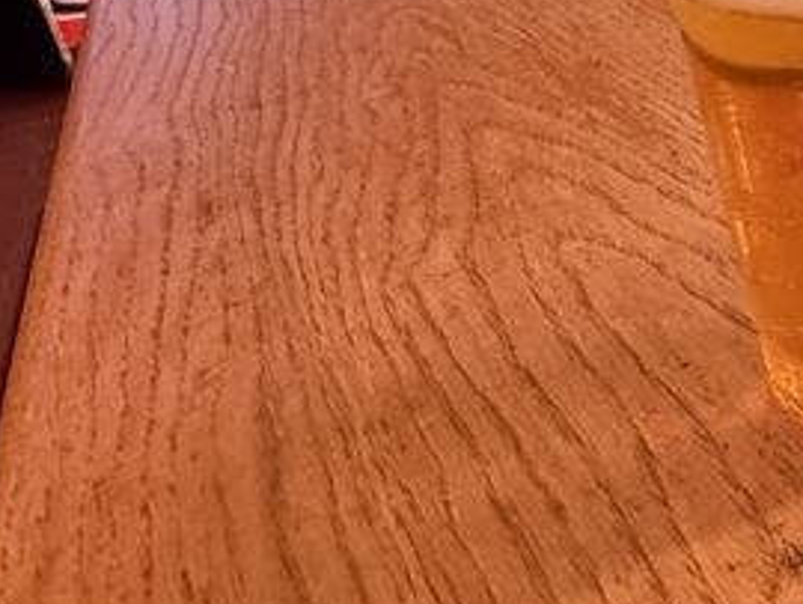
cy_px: -164
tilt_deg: -11.0
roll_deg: +0.8
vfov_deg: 24.4
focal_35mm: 53
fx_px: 1231
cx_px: 922
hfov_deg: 31.3
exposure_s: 1/60
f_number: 2.2
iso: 800
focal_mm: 2.22
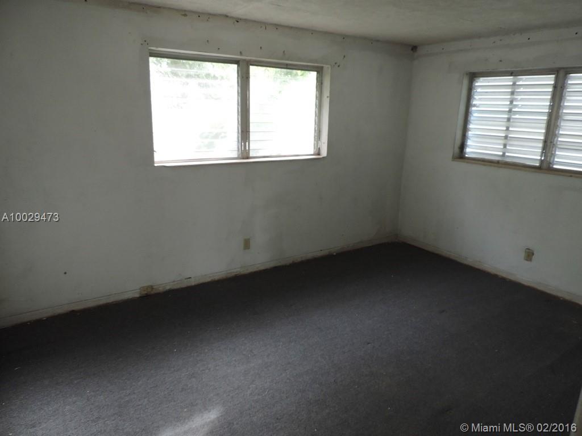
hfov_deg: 71.6
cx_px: 291
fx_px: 404
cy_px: 218
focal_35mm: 24
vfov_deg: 56.8
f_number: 3
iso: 280
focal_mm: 4.3
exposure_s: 1/30
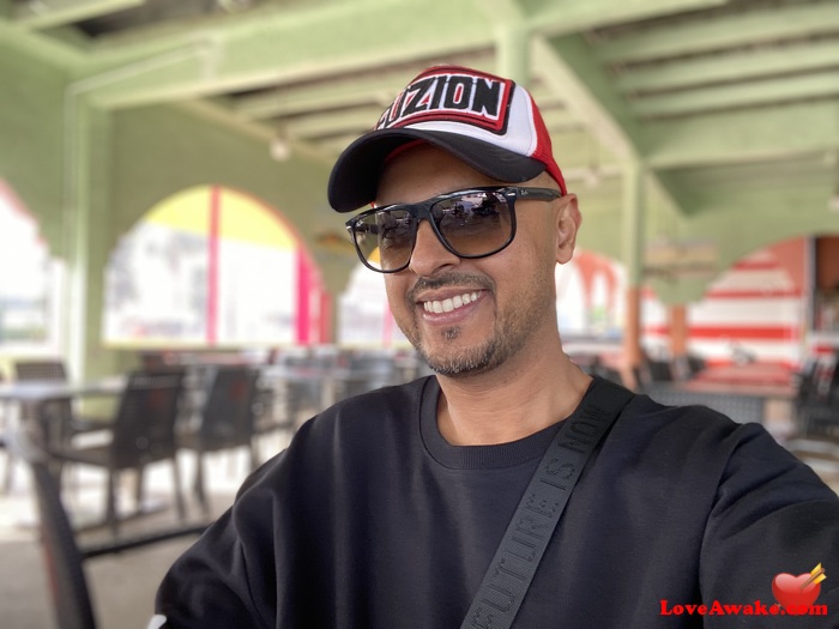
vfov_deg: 46.8
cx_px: 420
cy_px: 314
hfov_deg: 60.0
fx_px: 727
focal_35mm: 30
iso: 80
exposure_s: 1/122
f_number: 2.2
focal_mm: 2.71
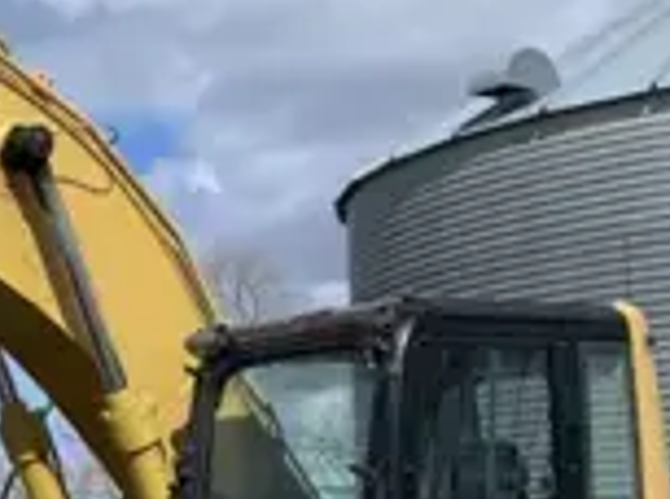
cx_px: -258
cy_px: 508
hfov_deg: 16.8
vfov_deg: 13.3
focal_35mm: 109
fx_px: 2105
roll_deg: +0.8
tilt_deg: +3.7
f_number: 1.6
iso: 32
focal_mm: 5.1
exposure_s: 1/4525
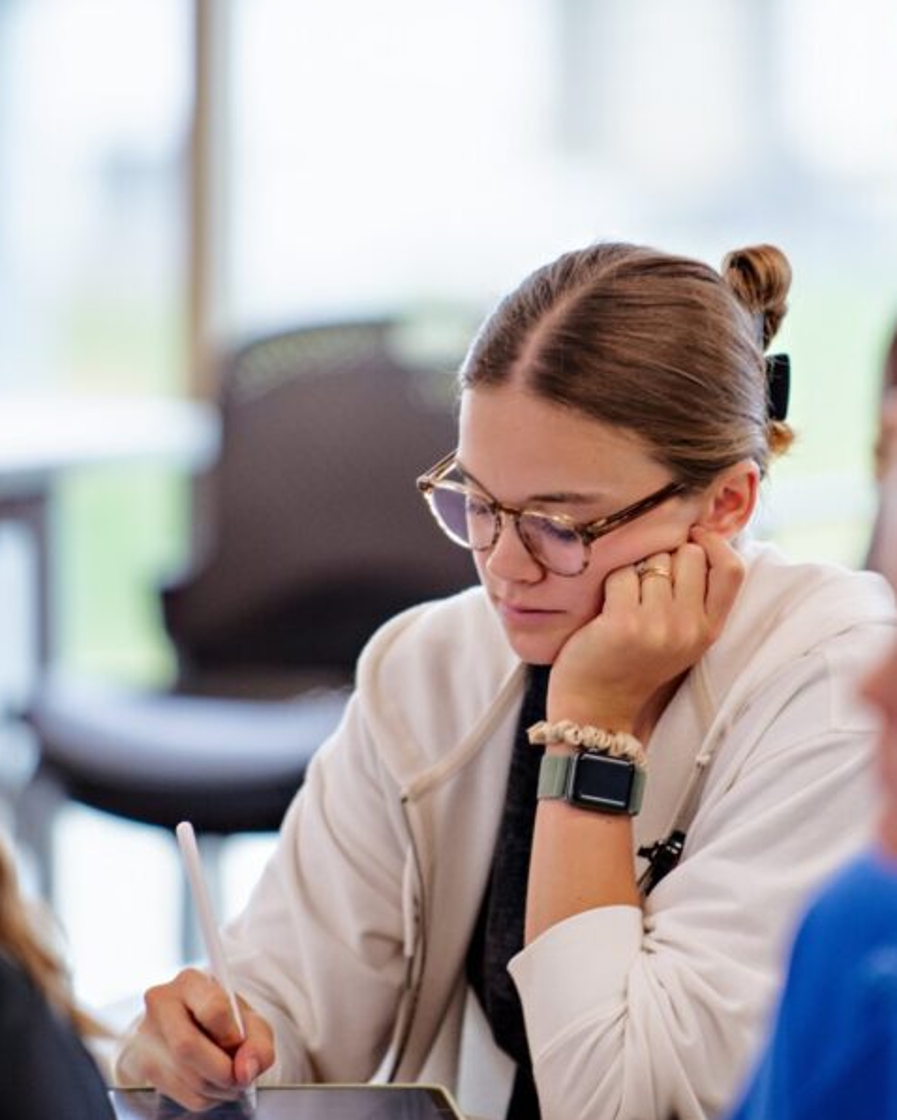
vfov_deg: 6.0
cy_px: 594
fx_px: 10680
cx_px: 612
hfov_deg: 4.8
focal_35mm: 322
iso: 800
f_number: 2.8
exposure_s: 1/160
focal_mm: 200
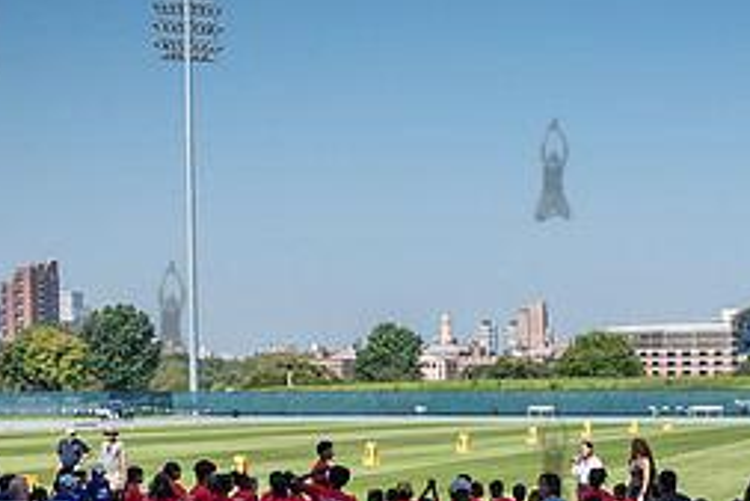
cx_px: 551
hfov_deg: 30.9
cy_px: 455
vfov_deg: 20.8
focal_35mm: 64
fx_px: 1334
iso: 400
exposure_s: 1/1600
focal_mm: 27
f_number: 5.6
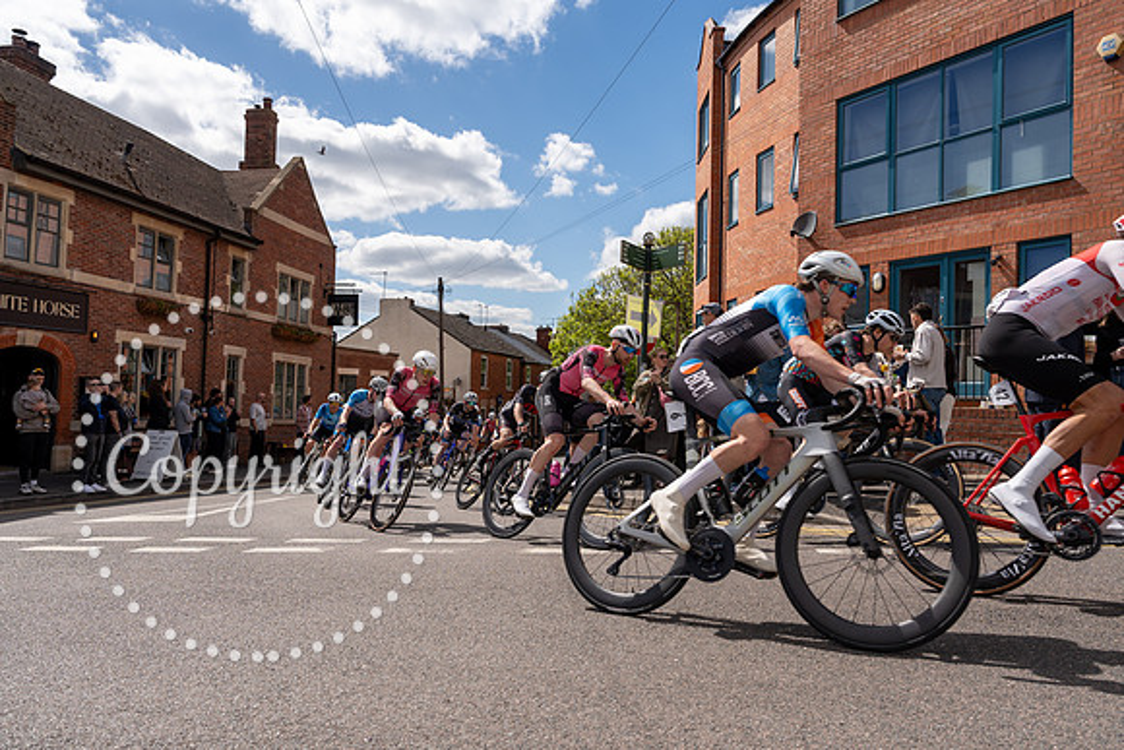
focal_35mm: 25
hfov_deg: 71.5
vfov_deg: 51.3
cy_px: 375
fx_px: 781
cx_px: 562
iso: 125
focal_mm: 25
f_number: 5
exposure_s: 1/1000
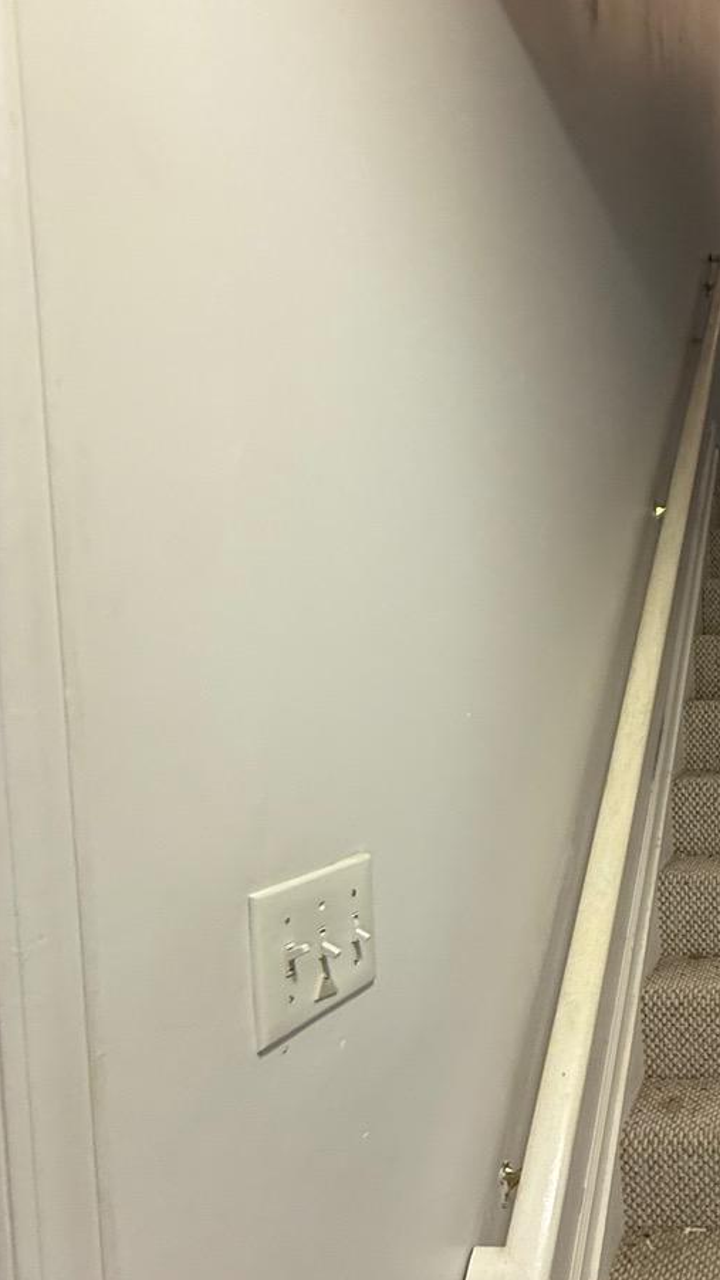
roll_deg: +2.1
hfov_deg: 36.6
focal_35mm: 26
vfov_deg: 71.1
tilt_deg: -3.1
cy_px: 770
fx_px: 882
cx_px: 814
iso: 250
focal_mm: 2.22
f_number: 2.2
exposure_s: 1/60
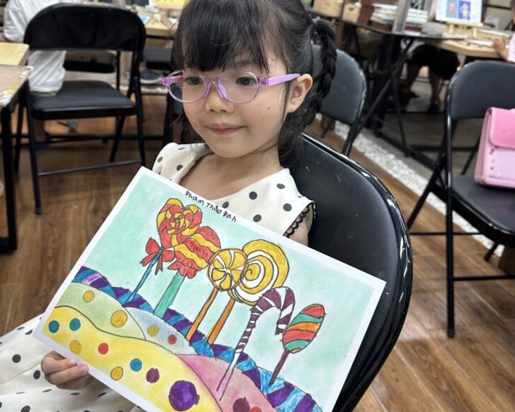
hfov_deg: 55.6
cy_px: 169
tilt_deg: -21.0
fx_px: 488
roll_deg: -8.0
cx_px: 260
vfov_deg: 45.6
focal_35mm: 32
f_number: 1.78
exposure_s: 1/100
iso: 80
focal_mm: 6.86
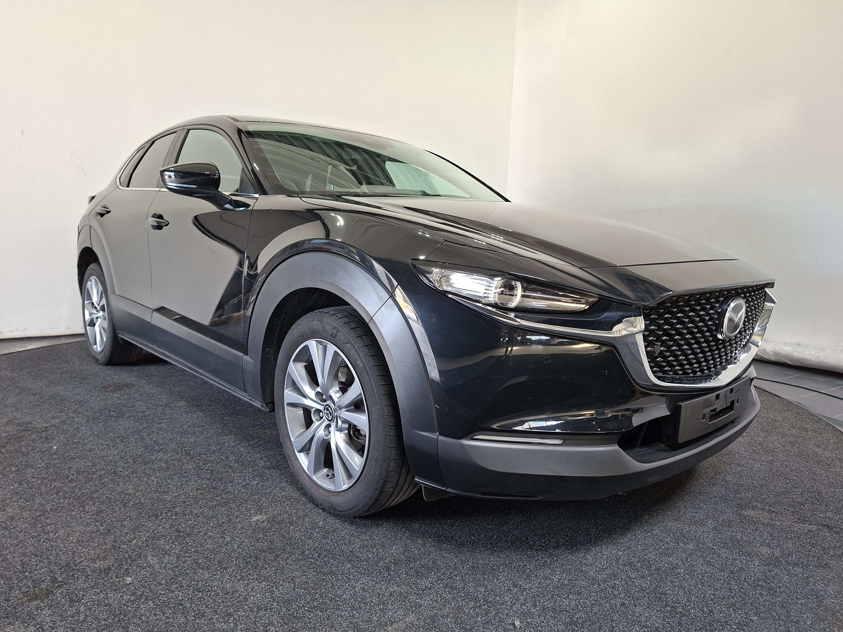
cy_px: 316
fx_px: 560
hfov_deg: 73.9
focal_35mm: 23
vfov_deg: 58.9
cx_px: 422
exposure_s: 1/60
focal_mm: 5.54
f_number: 1.8
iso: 160
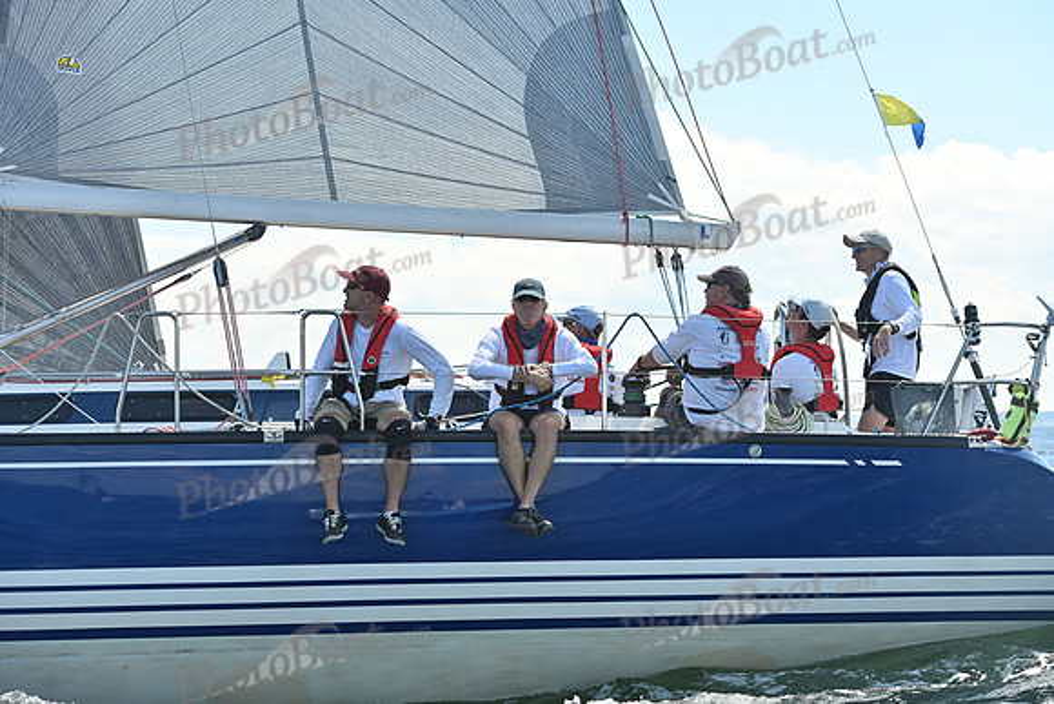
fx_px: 2518
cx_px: 527
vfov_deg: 15.9
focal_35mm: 86
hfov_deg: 23.6
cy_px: 352
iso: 250
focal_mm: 86
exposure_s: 1/1250
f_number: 5.6
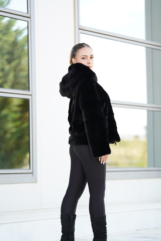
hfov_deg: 10.7
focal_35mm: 128
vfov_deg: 16.0
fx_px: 858
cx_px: 80
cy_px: 120
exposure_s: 1/250
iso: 160
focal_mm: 128
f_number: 2.8
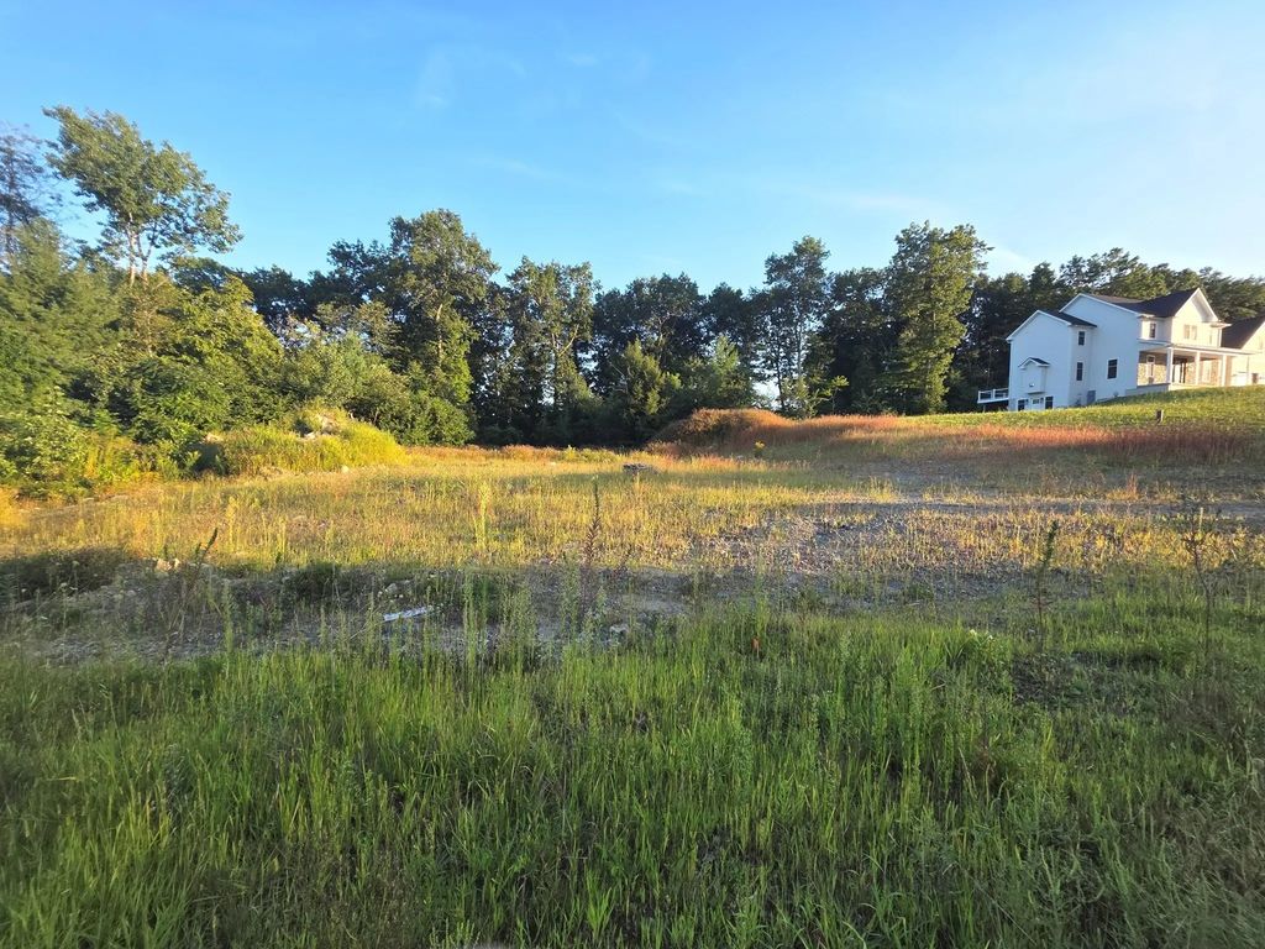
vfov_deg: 89.9
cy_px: 474
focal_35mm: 13
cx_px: 632
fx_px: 475
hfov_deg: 106.2
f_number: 1.9
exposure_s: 1/383
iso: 40
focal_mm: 2.2
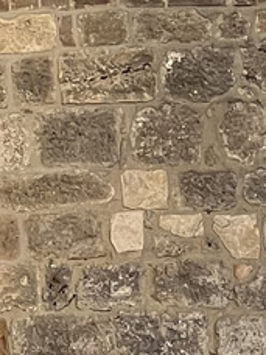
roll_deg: +1.4
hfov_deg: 2.7
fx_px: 5533
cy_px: -244
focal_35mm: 540
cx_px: -266
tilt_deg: +7.4
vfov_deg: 3.7
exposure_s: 1/122
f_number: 2.8
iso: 50
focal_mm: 9
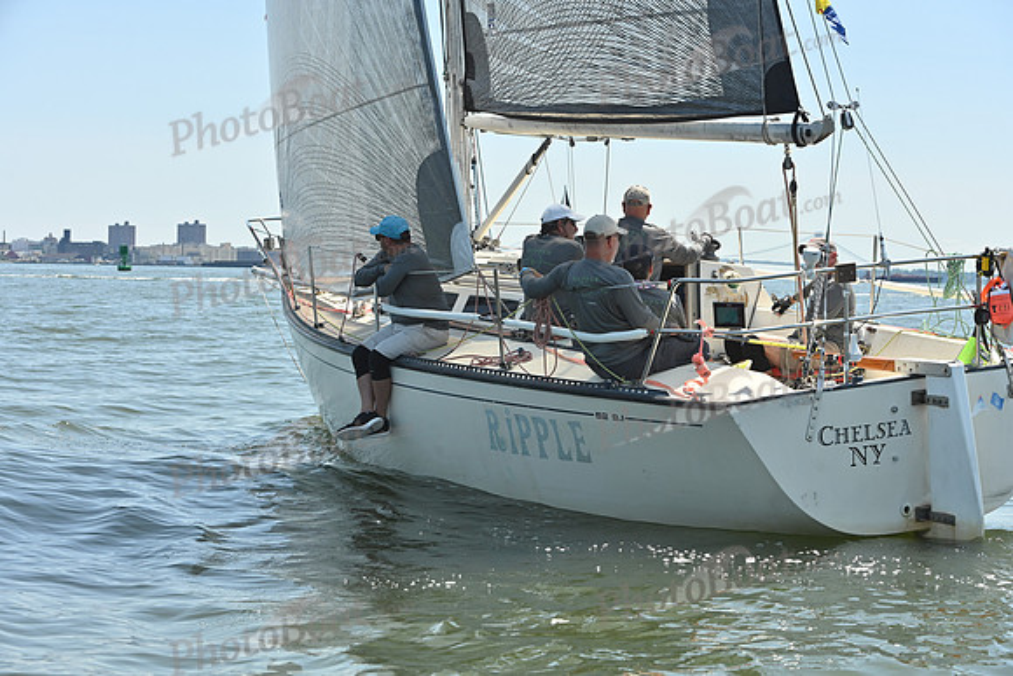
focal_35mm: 70
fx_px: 1970
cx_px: 506
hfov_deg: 28.8
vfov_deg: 19.5
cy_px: 338
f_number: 8
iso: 320
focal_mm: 70
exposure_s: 1/1000
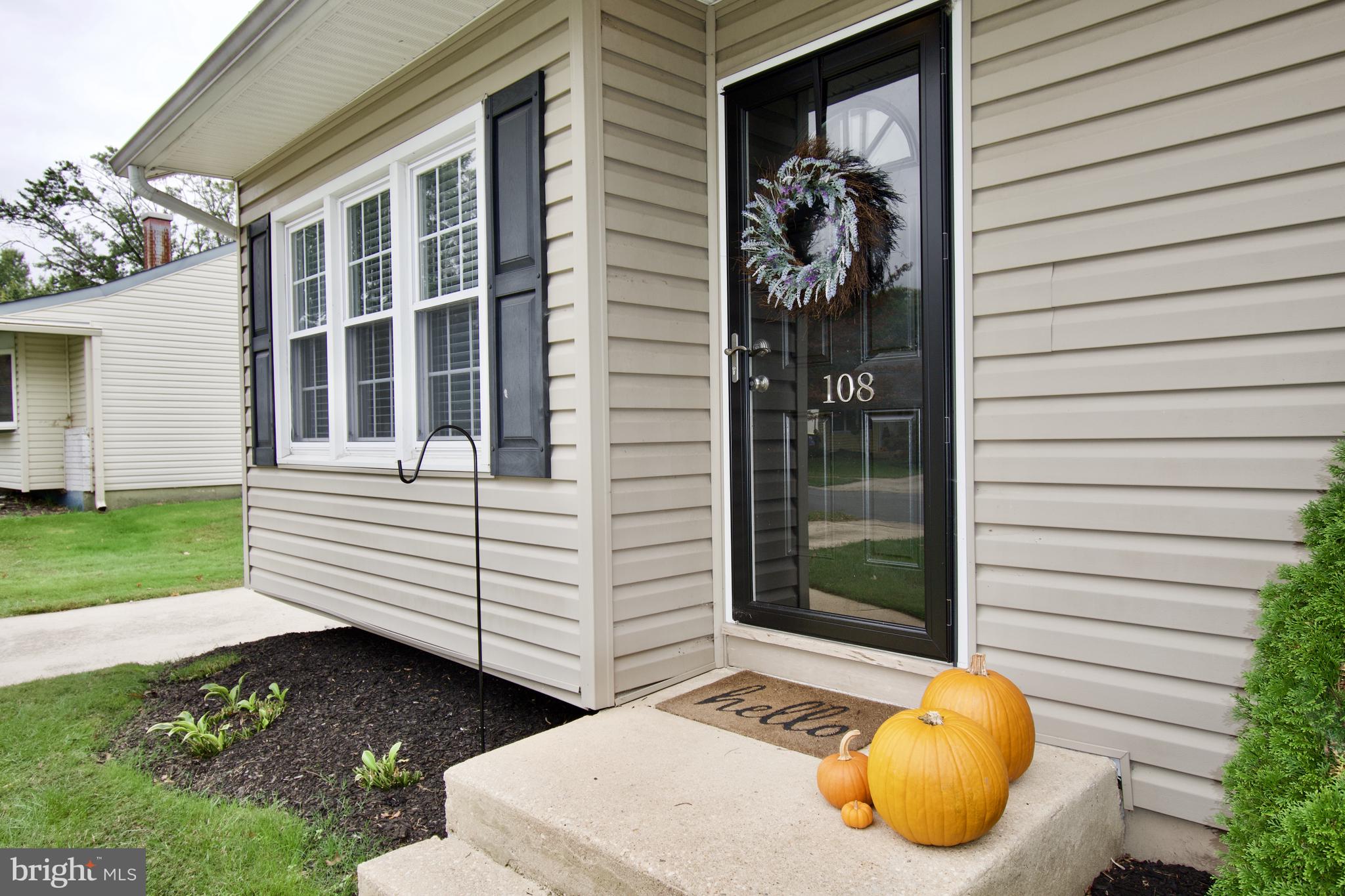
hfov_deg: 77.3
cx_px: 672
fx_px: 840
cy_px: 448
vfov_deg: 56.1
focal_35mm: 22
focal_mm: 15
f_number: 5.3
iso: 180
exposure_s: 1/200
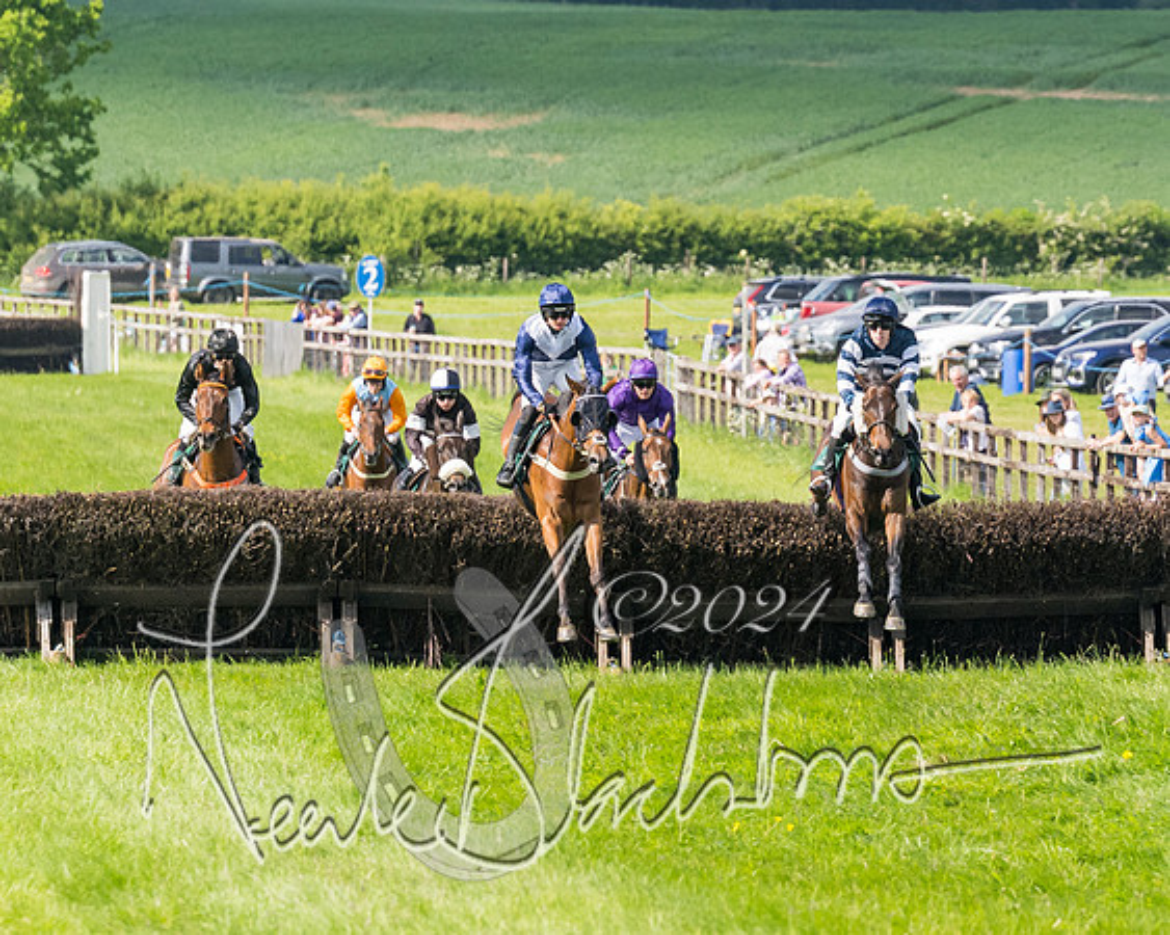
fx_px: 15532
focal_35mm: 449
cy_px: 409
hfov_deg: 4.3
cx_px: 985
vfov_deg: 3.4
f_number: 5
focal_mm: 160
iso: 400
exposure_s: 1/2000
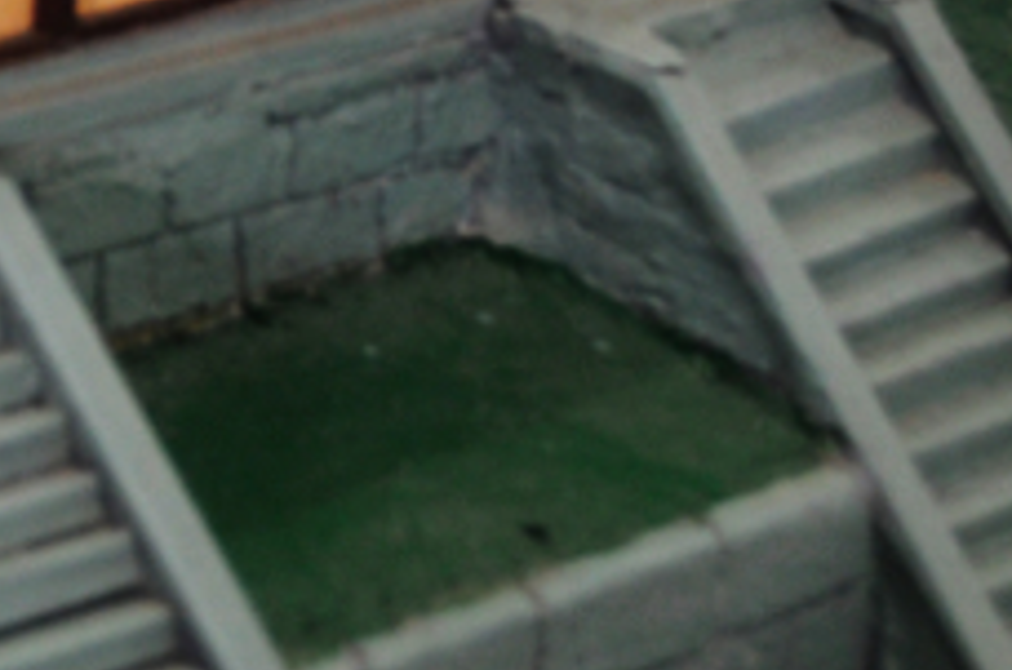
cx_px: -466
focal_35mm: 158
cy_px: -564
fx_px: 4432
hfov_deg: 12.4
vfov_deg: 8.3
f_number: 3.8
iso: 640
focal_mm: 24
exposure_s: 1/20
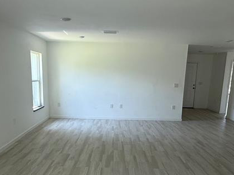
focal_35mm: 34
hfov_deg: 54.0
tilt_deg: -13.0
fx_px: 230
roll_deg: -2.6
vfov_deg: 40.9
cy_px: 123
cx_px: 111
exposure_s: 1/99
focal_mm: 2.22
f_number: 2.2
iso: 125
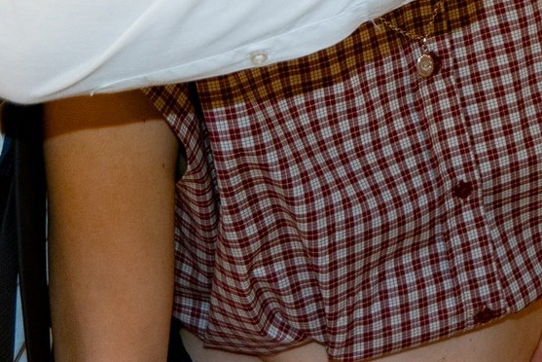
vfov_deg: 7.3
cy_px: -210
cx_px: 687
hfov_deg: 10.8
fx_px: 2802
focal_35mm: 186
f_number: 2.8
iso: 400
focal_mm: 27
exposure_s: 1/160
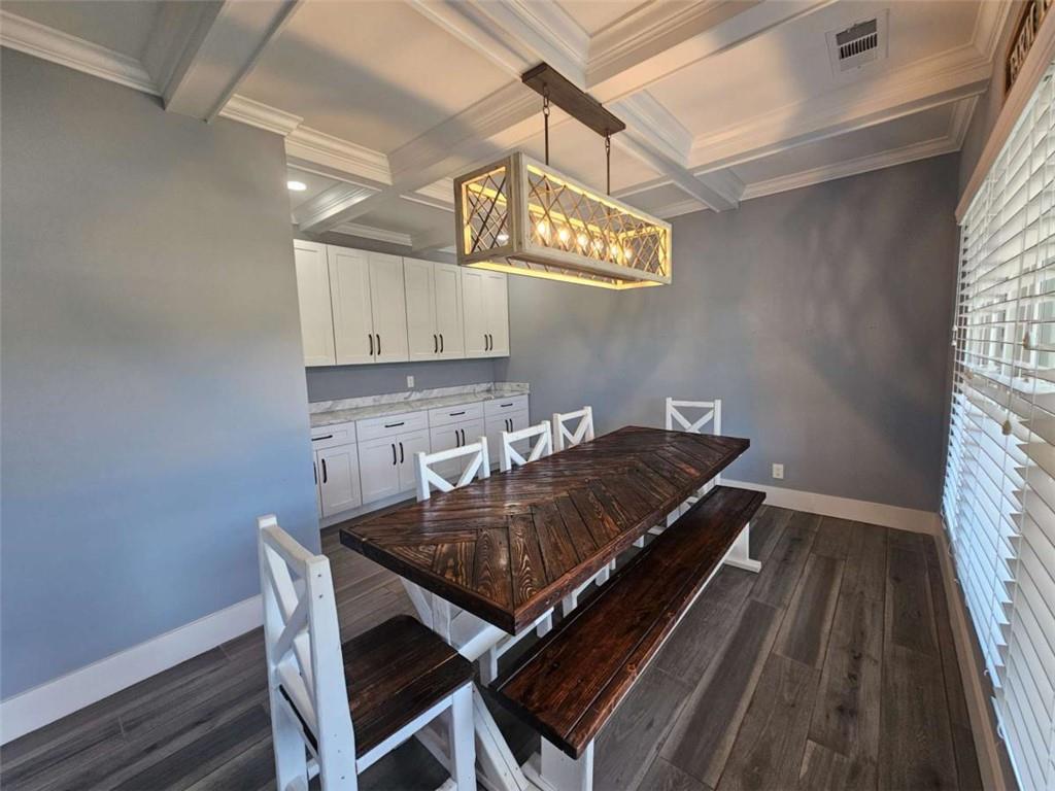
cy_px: 396
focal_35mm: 13
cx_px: 528
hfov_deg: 106.2
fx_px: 396
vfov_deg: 89.9
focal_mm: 2.2
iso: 64
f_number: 2.2
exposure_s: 1/60
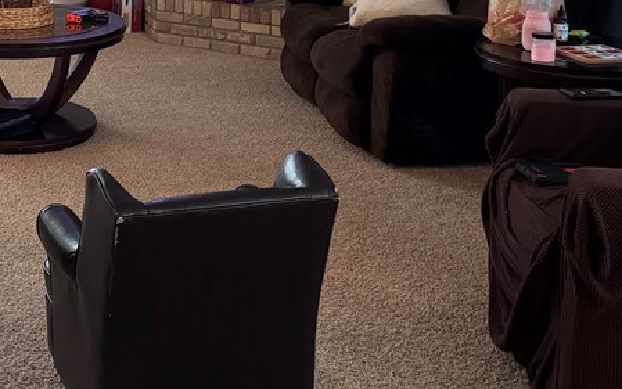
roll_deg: -0.3
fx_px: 984
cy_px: -64
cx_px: 116
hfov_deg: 34.0
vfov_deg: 21.0
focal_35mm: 58
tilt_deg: -5.2
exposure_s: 1/60
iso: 500
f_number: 1.78
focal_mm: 6.76
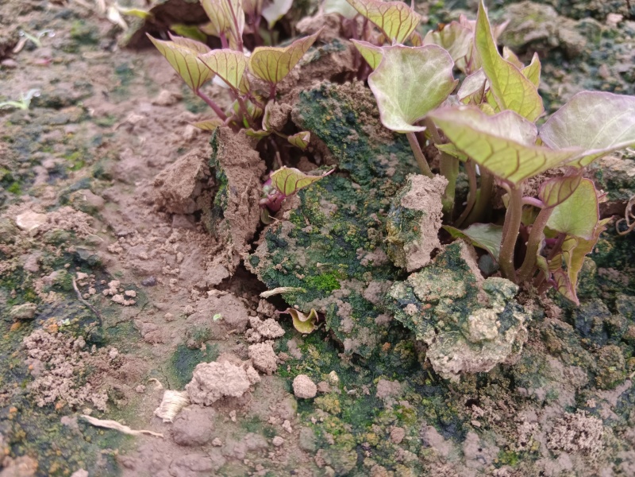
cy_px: 238
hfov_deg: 67.3
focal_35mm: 26
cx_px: 318
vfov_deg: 53.1
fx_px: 477
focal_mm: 3.96
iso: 186
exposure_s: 1/100
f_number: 1.8
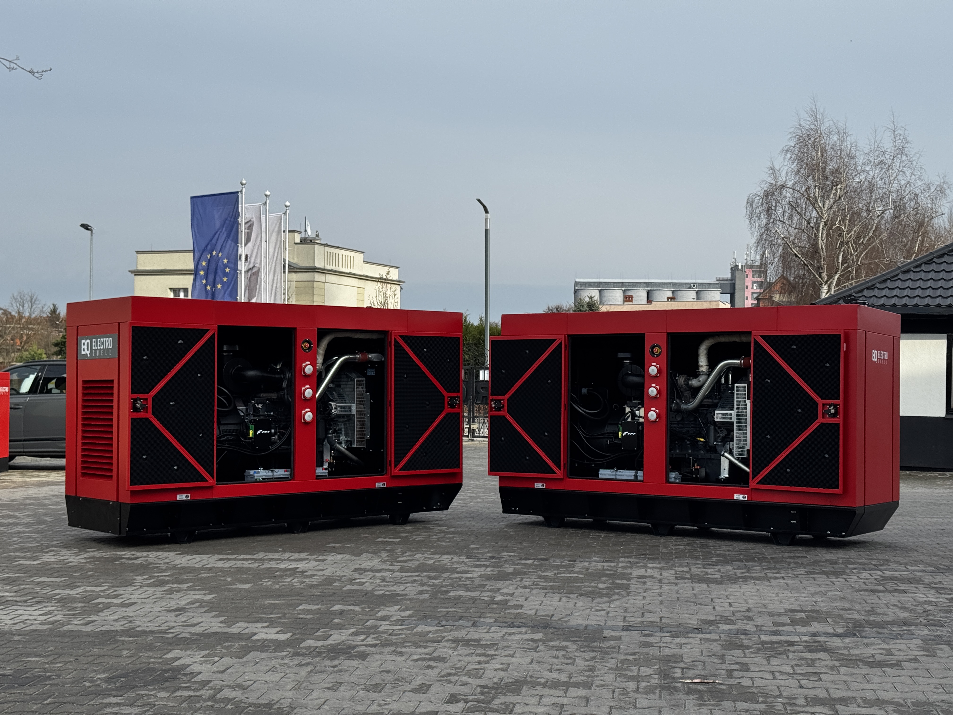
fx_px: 1321
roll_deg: -0.4
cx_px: 476
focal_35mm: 48
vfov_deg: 30.3
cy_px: 358
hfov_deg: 39.7
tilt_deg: +1.5
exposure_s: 1/3425
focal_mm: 6.76
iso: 64
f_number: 1.78
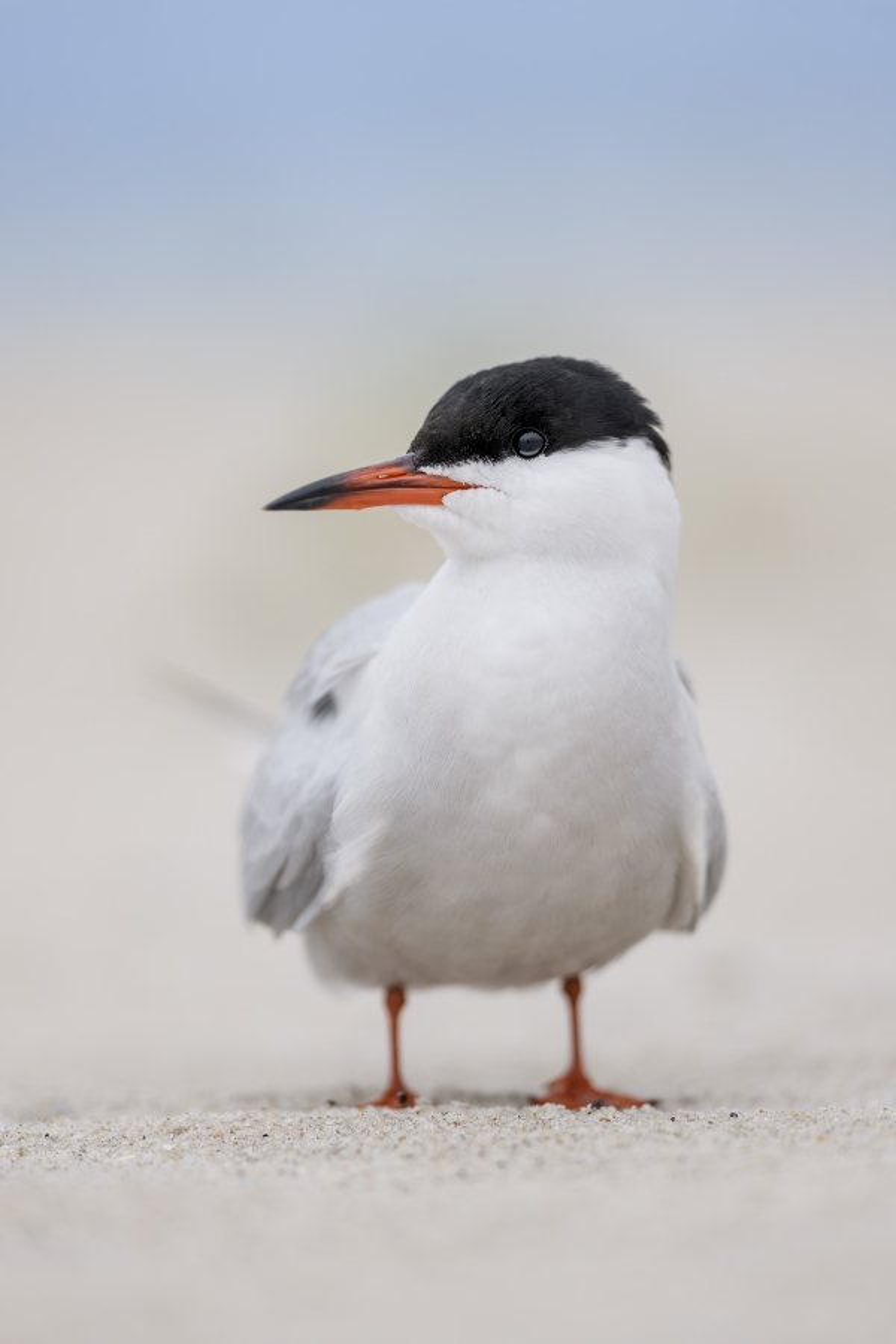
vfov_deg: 6.9
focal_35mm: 300
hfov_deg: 4.6
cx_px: 448
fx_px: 11199
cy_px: 672
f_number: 2.8
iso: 2000
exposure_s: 1/4000
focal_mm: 300
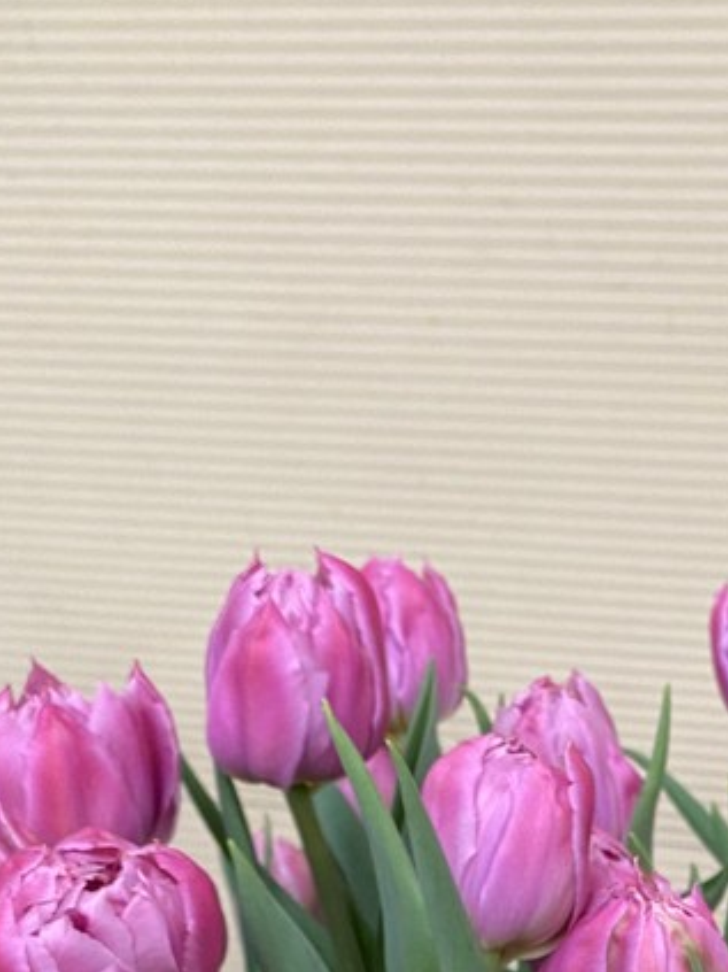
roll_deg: +1.3
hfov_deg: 22.1
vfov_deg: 27.9
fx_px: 1767
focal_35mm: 63
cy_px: 1087
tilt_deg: -34.0
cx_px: 781
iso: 160
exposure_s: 1/60
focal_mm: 4.25
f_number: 1.8
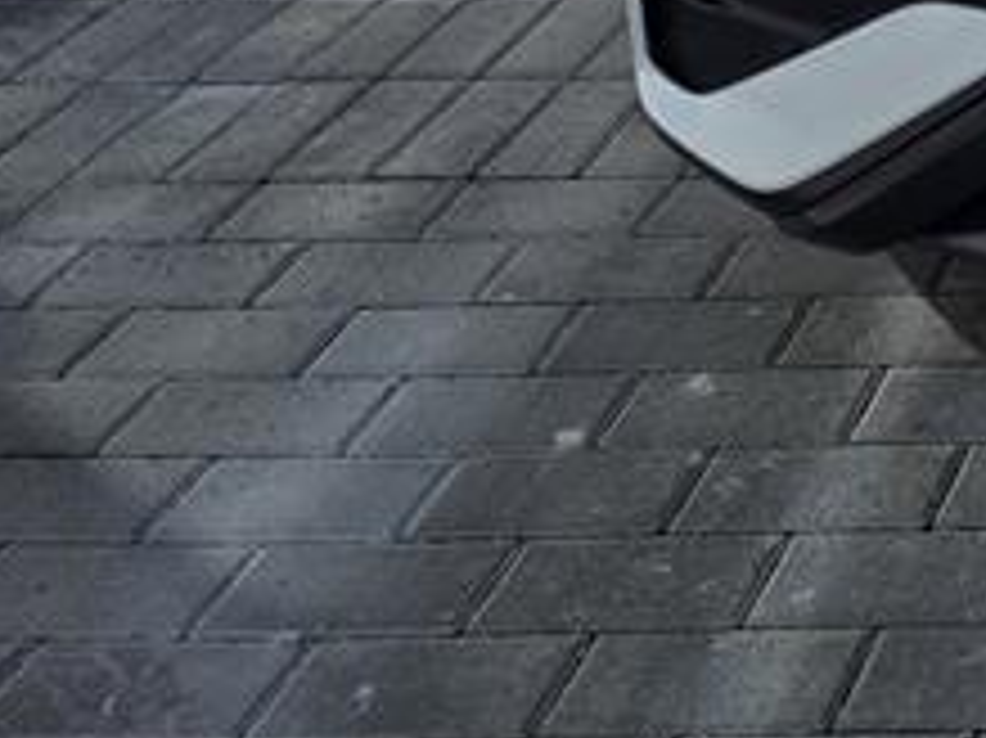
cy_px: -446
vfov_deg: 15.8
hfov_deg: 19.1
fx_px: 2391
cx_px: 1643
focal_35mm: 84
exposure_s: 1/5608
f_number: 1.7
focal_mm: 6.3
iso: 80
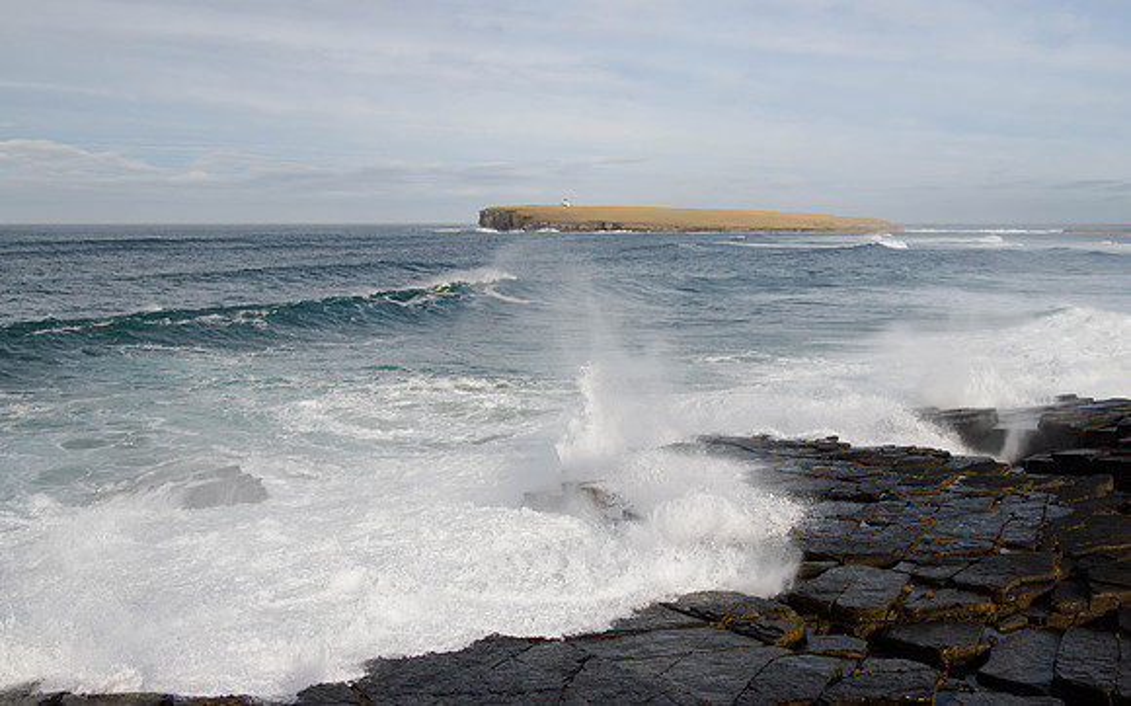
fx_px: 1119
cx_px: 566
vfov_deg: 35.0
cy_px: 366
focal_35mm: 36
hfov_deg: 53.6
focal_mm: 17
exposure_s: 1/1000
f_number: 7.1
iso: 500
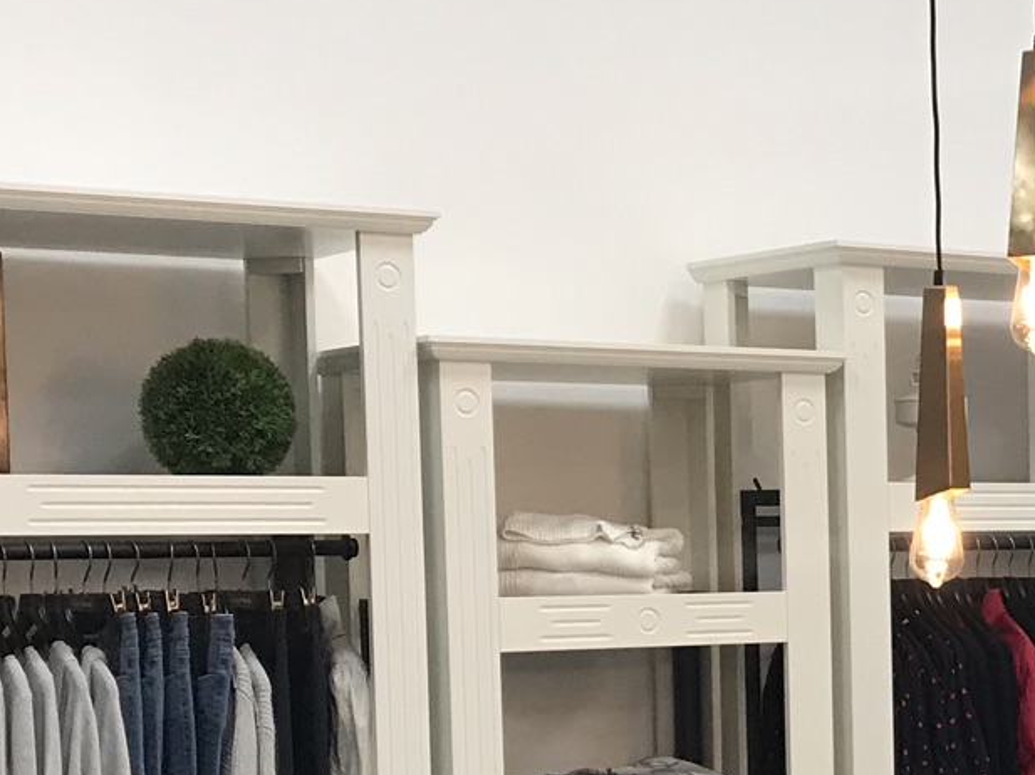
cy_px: 755
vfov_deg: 15.6
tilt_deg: -3.6
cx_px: 1124
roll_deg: +1.9
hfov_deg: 20.2
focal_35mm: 93
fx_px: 2779
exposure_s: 1/33
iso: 25
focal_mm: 3.99
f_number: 1.8
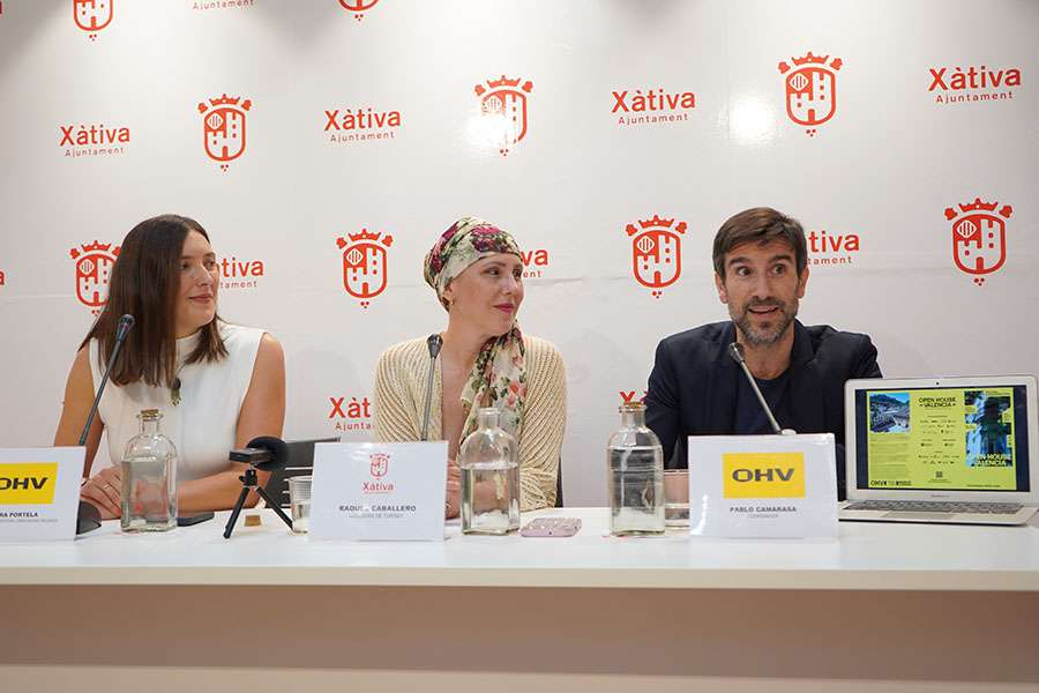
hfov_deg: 50.7
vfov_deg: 35.1
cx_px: 520
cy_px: 346
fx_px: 1097
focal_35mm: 38
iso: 640
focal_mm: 38
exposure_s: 1/160
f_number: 4
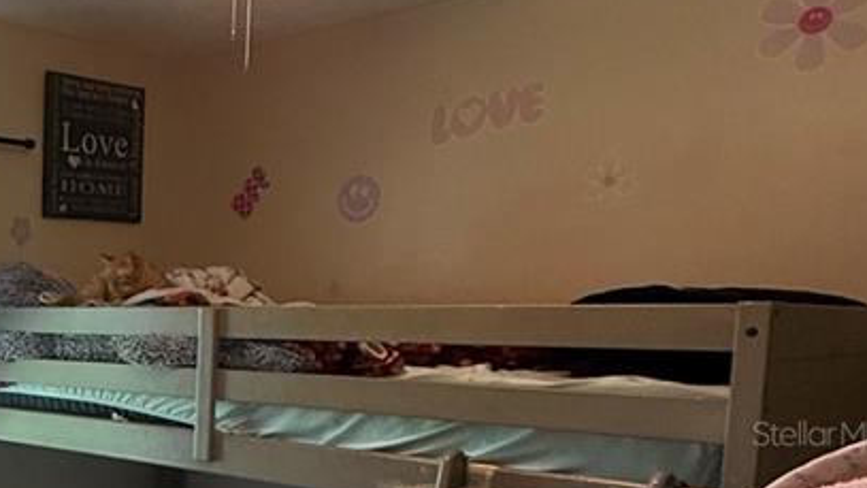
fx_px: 1035
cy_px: 433
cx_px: -55
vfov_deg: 25.7
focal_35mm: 45
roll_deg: -0.2
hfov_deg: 38.7
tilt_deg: -6.6
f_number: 2.2
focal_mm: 2.22
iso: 400
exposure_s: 1/120
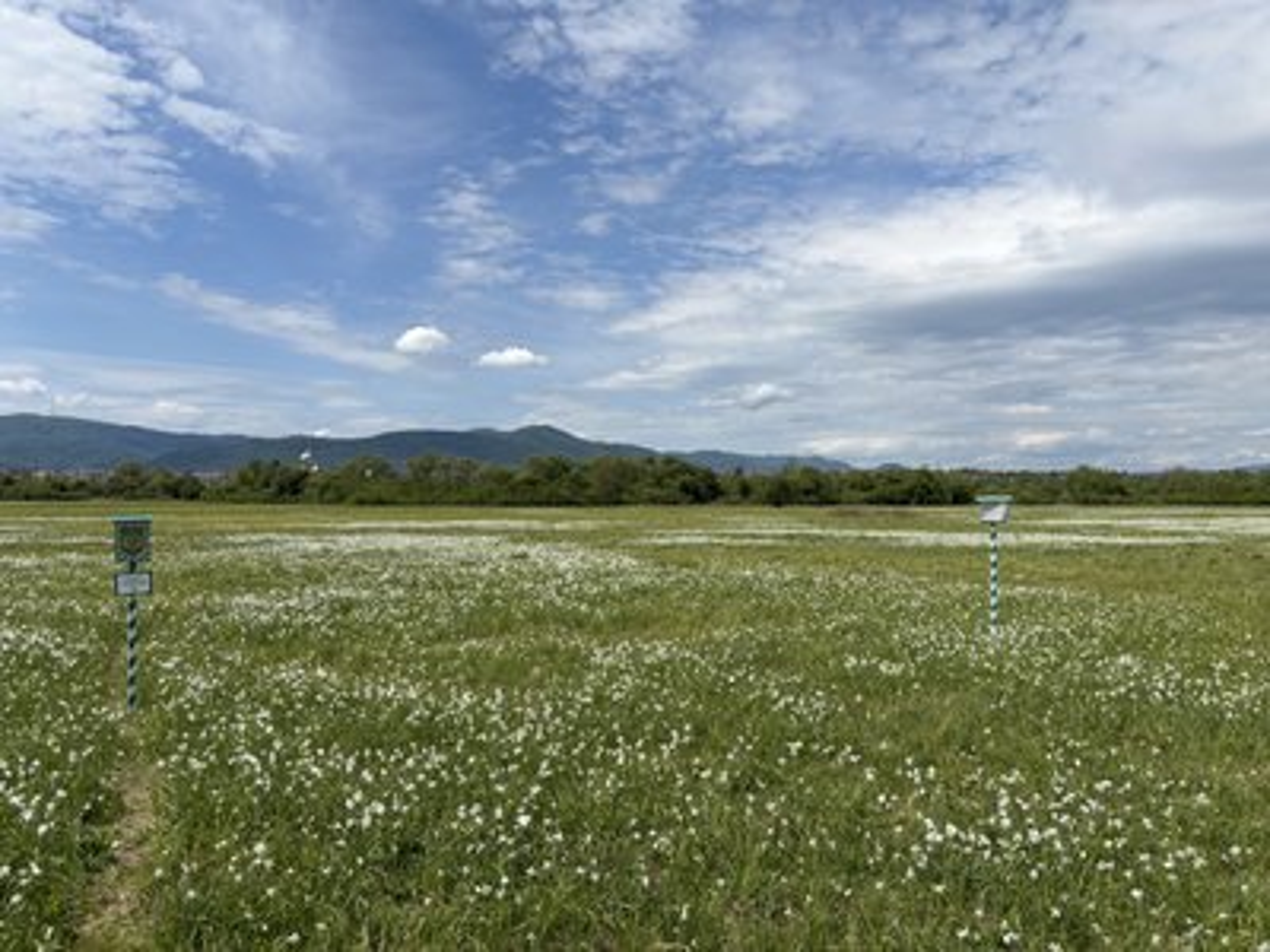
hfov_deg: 67.3
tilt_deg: +0.5
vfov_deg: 53.1
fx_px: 954
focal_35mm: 26
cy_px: 476
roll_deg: -0.3
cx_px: 635
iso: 50
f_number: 1.6
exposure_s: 1/5618
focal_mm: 5.96
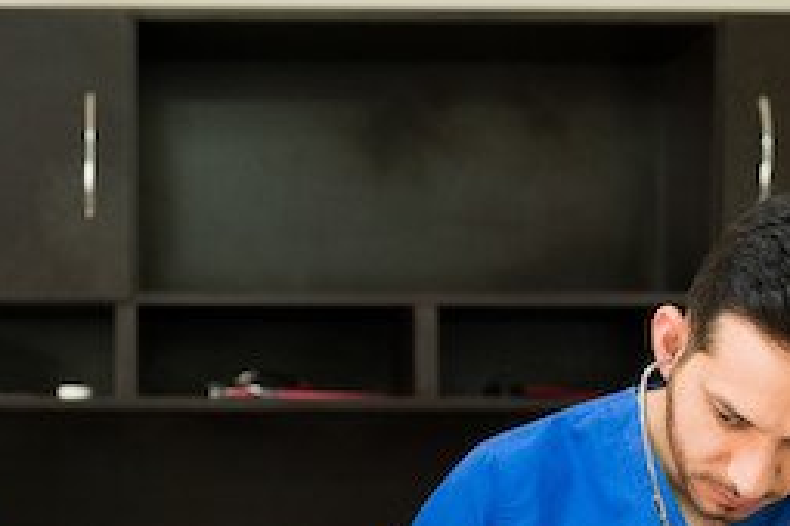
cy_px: 752
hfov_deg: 19.7
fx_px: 2260
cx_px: 235
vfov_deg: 12.7
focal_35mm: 103
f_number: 1.8
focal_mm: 35
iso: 640
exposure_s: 1/160
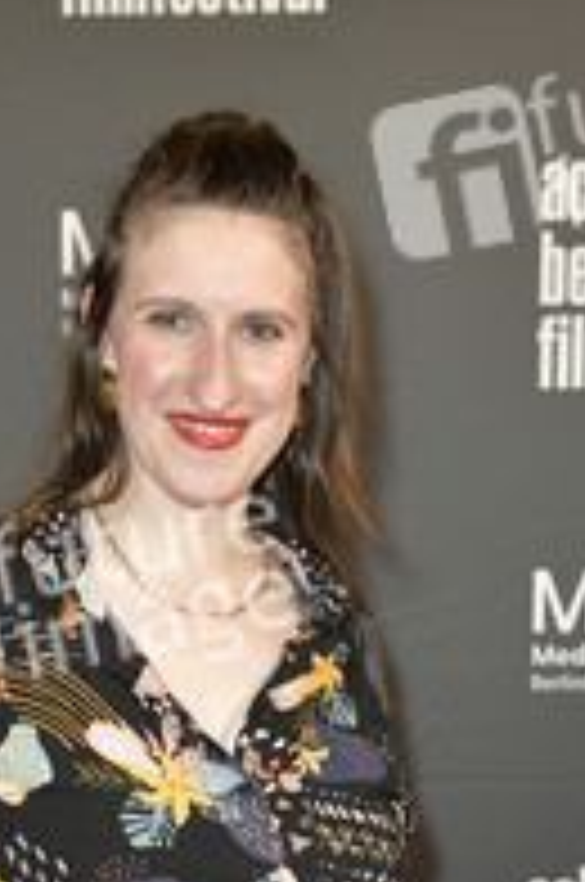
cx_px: 194
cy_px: 828
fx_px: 2250
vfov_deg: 21.6
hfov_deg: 14.8
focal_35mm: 92
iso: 2000
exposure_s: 1/250
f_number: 5
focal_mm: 45
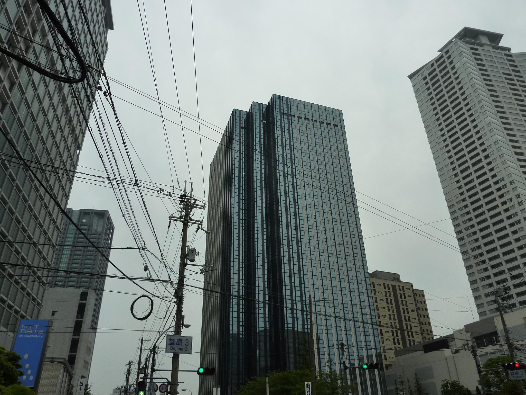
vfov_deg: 54.9
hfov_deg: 69.4
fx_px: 380
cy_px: 198
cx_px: 263
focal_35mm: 25
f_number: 4
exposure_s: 1/400
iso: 125
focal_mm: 4.1
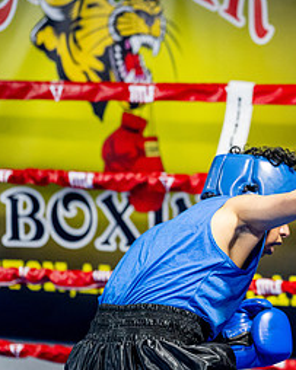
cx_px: 347
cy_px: 213
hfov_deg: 9.5
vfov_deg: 12.0
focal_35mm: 161
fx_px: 1764
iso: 4000
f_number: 2
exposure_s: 1/800
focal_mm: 75
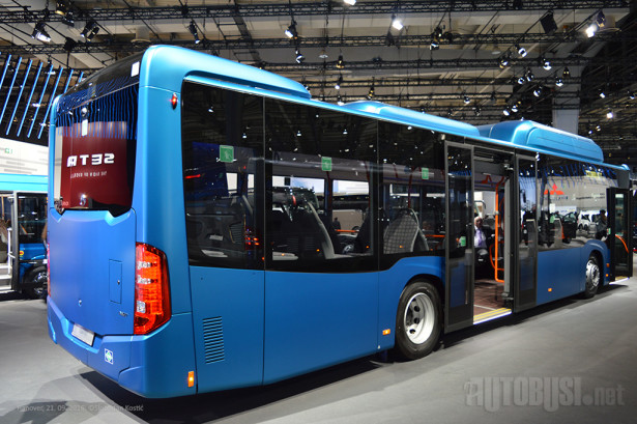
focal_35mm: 27
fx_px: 477
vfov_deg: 47.9
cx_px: 318
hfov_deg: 67.4
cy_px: 212
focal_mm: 18
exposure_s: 1/30
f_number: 3.5
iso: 400
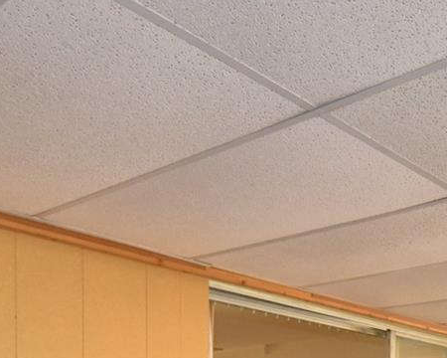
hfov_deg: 35.8
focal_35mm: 50
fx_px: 661
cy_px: 465
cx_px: 375
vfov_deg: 25.9
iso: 200
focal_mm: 10
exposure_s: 1/60
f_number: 4.5
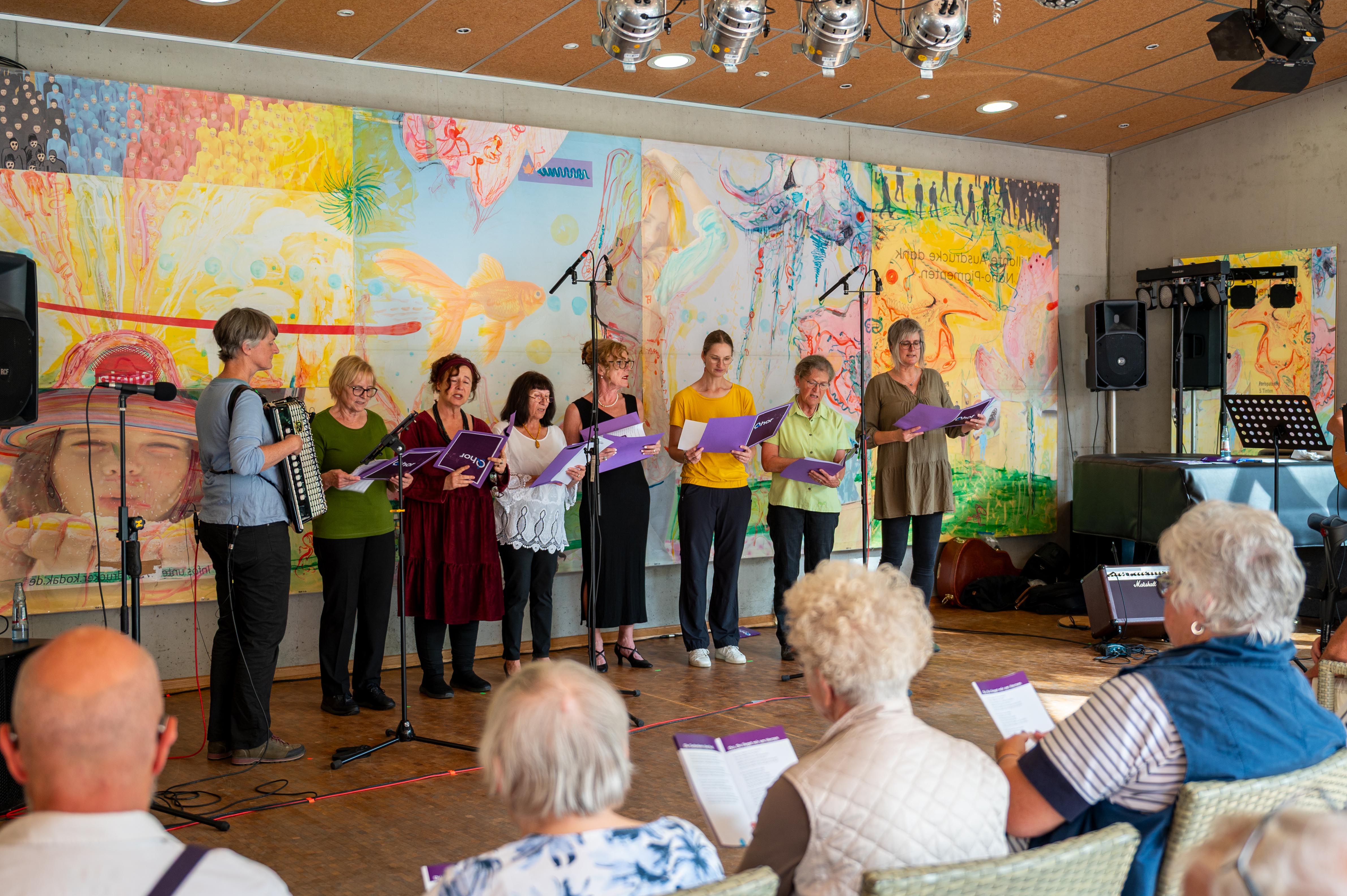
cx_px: 743
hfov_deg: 46.4
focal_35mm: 42
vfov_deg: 31.8
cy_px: 474
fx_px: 1570
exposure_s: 1/40
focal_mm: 33
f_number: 2.8
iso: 140
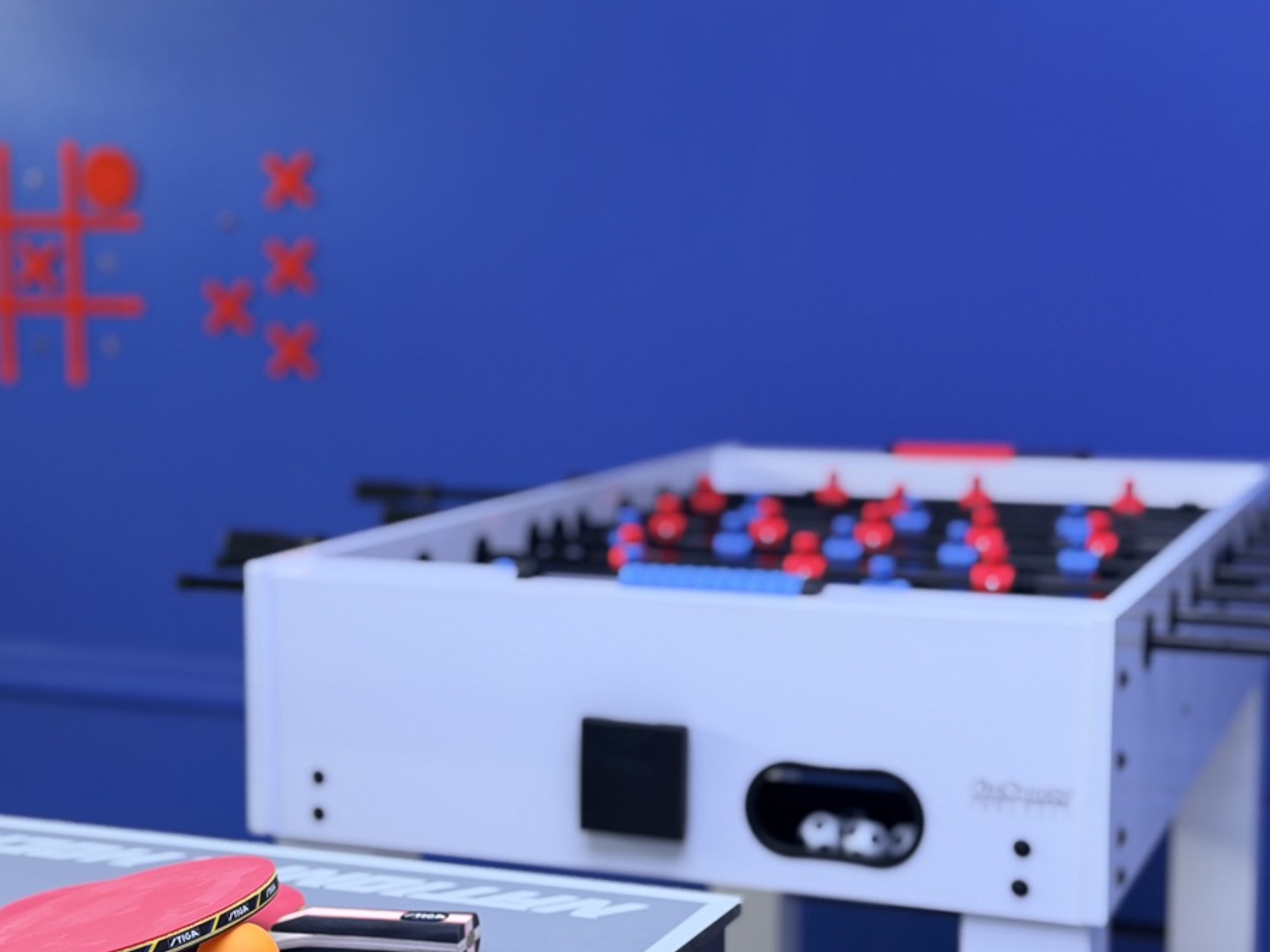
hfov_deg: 30.2
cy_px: 557
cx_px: 509
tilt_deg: -7.4
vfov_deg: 22.9
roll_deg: +0.8
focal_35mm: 64
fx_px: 2348
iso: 80
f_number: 1.78
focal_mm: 6.76
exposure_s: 1/61
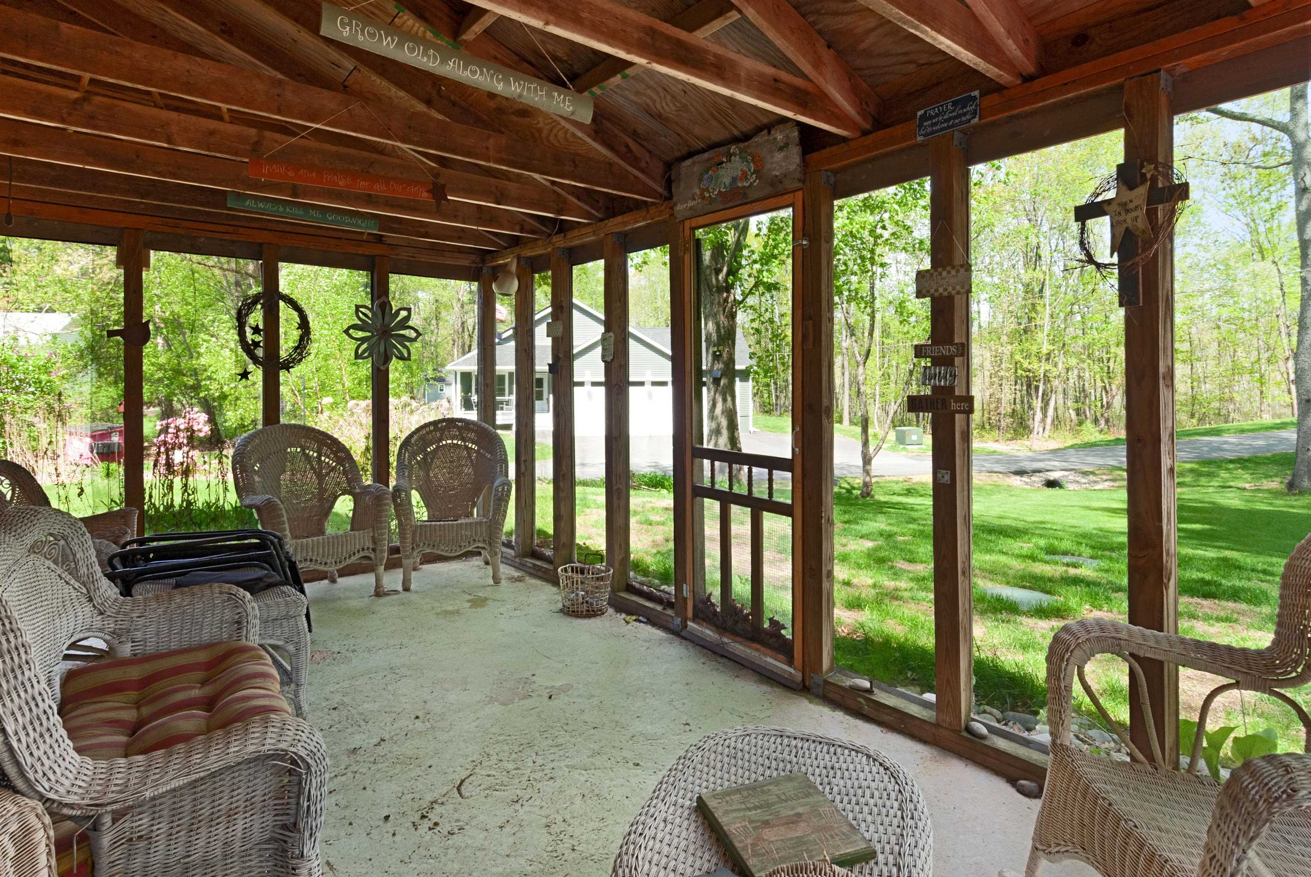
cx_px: 656
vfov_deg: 67.5
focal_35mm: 18
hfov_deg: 89.9
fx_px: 656
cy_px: 438
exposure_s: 1/10
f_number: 11
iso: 200
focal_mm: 12
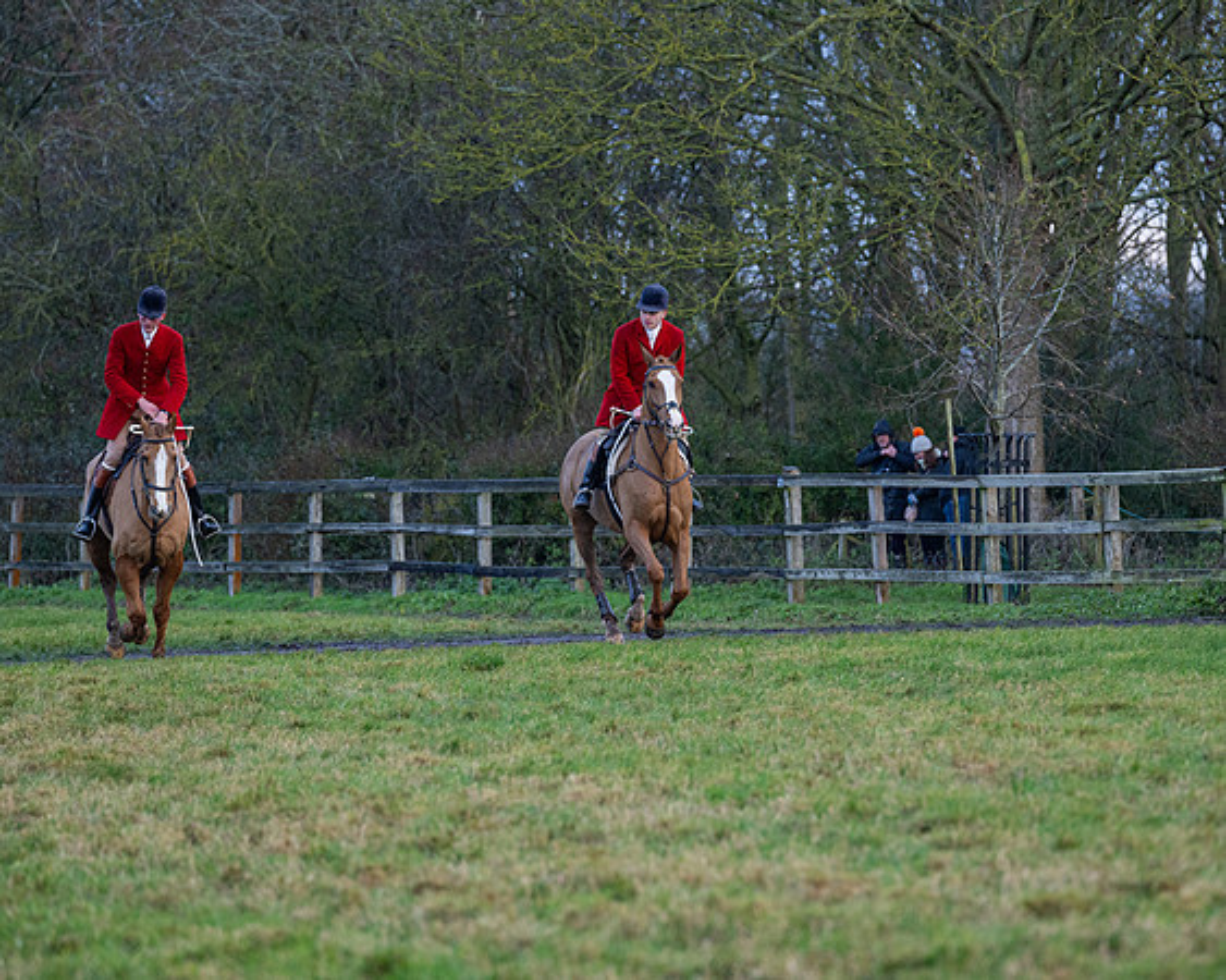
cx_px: 634
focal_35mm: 225
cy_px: 490
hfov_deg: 8.6
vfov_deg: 6.9
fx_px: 8170
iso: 800
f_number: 4
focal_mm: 200
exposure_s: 1/500
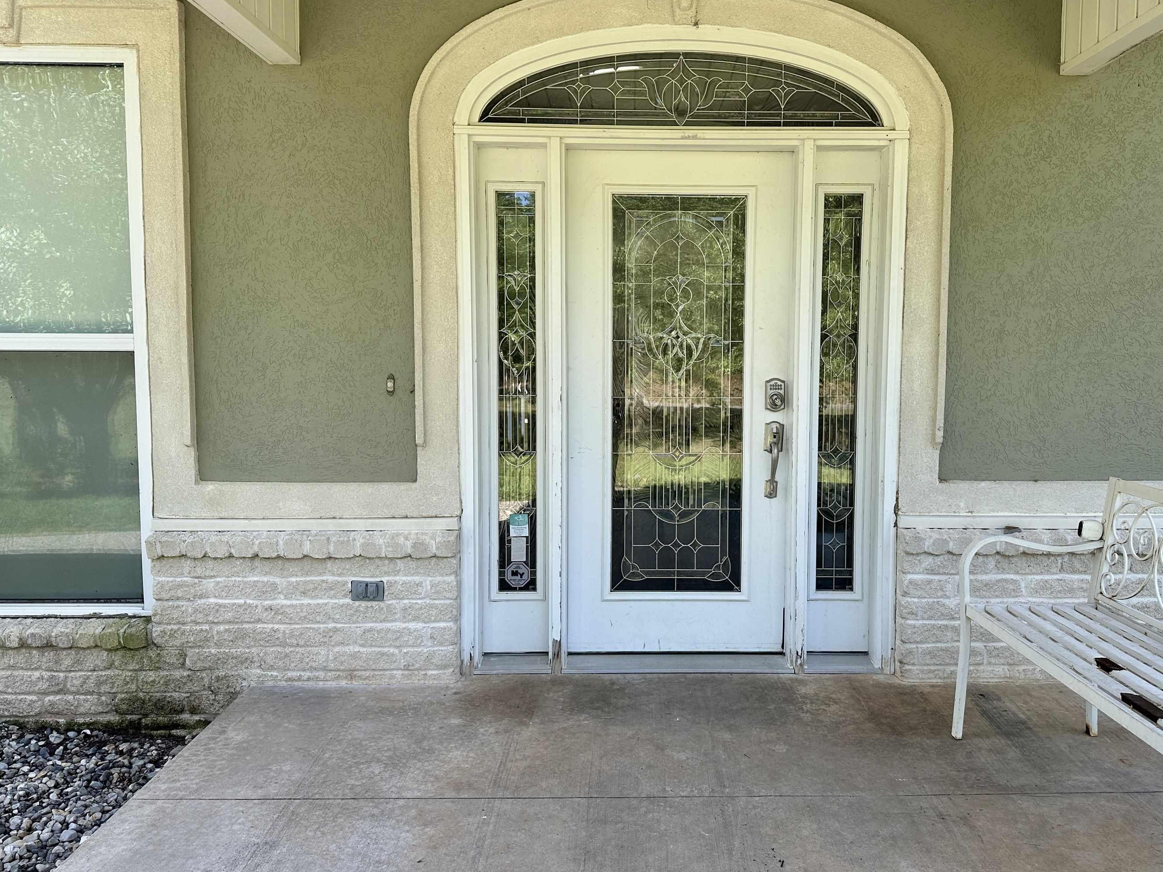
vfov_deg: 49.7
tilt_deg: -3.9
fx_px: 941
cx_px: 655
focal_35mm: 28
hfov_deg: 63.2
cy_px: 413
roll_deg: -0.2
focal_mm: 6.86
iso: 80
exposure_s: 1/623
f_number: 1.78
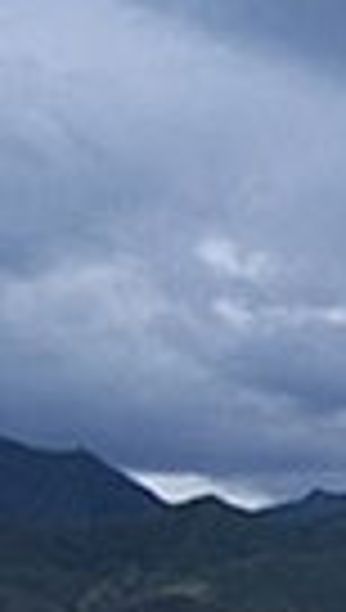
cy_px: 540
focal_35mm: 137
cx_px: 867
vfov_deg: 15.5
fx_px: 2223
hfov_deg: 8.1
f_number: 2.8
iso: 80
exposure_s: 1/1000
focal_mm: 6.3
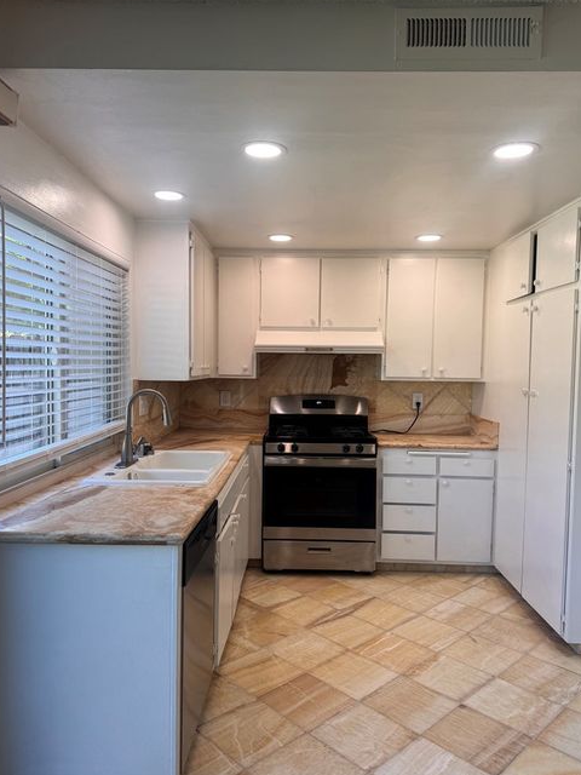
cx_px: 289
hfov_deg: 54.9
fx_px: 559
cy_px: 393
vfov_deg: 69.4
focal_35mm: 25
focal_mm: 6.76
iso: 64
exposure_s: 1/186
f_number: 1.78
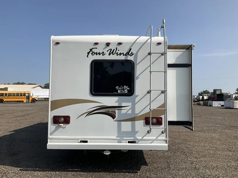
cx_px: 119
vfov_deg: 48.2
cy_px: 89
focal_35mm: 29
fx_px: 199
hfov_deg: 61.7
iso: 25
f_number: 1.8
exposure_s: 1/2667
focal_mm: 3
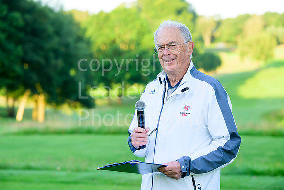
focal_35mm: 94
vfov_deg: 14.6
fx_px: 742
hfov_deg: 21.7
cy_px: 95
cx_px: 142
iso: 400
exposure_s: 1/400
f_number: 3.5
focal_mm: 94
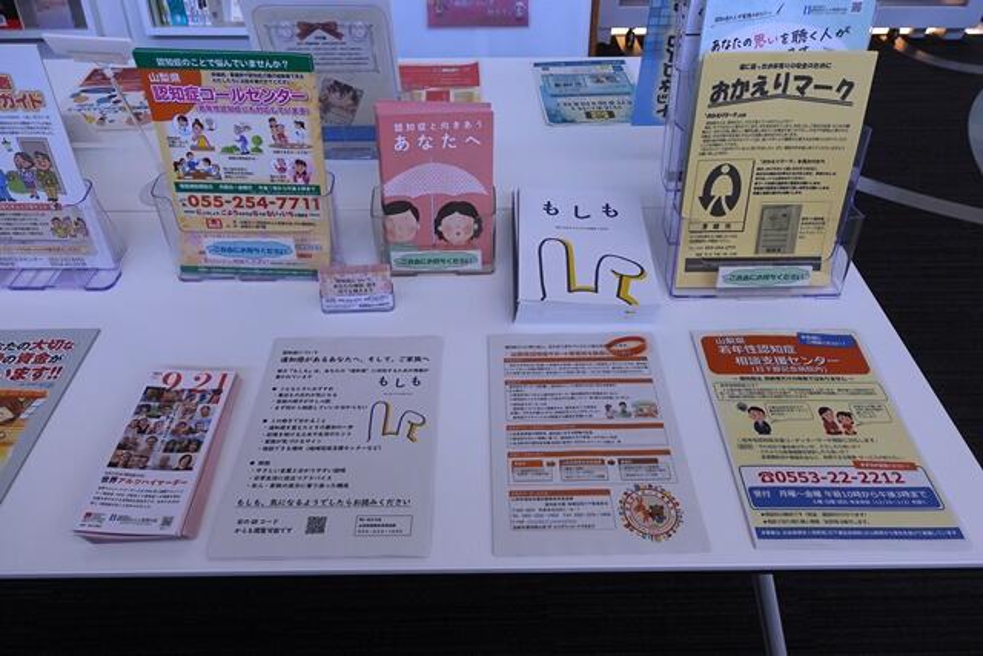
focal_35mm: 24
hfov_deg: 73.7
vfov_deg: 53.2
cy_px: 328
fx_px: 655
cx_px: 492
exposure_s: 1/100
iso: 125
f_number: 3.5
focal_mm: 8.8
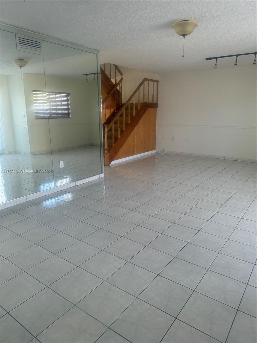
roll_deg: -1.8
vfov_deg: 71.6
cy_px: 172
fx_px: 238
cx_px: 128
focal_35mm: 24
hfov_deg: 56.8
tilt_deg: -9.2
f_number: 1.78
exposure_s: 1/81
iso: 200
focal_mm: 6.76
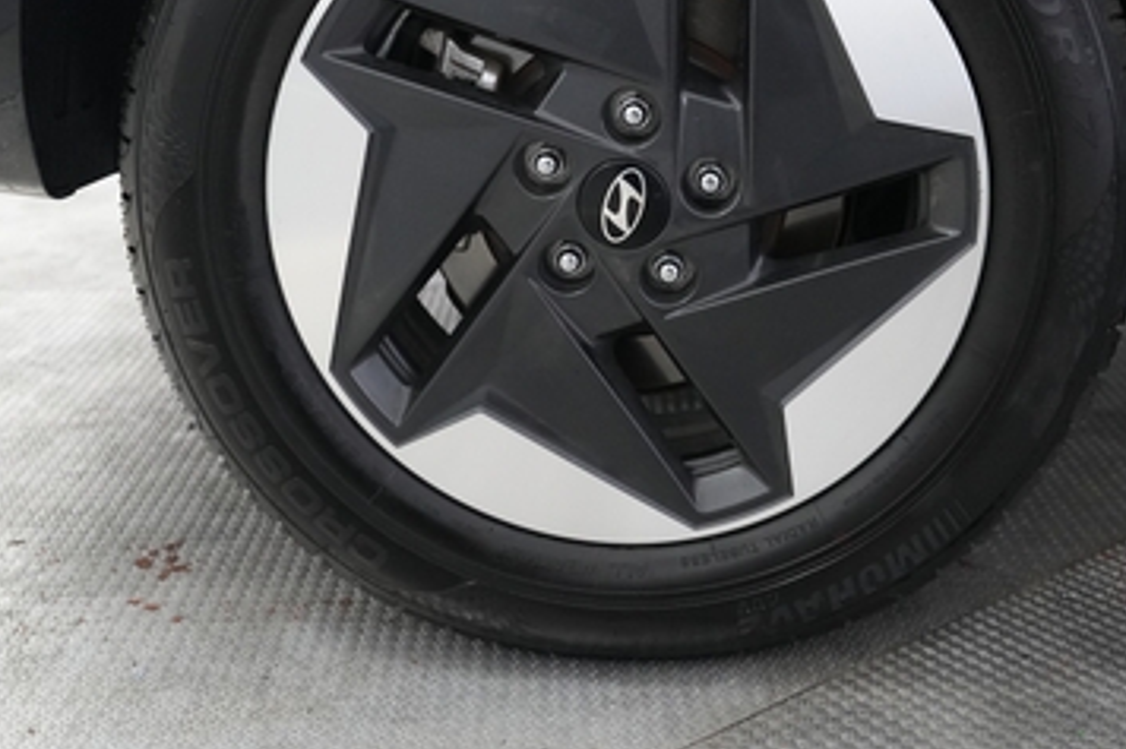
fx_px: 1407
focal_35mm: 45
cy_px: 158
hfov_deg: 43.5
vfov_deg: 29.2
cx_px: 648
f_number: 2.8
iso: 4000
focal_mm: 25
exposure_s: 1/160
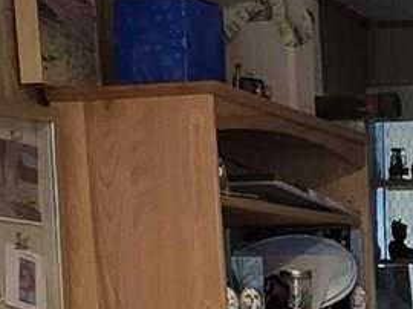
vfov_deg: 12.9
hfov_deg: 15.6
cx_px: 708
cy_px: 385
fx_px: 1323
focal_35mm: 111
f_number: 1.9
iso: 250
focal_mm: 2.2
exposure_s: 1/60
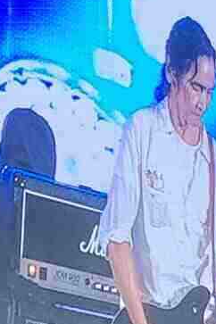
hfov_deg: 5.0
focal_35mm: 275
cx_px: 141
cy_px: 166
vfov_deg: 7.5
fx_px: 2475
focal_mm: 5.25
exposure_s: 1/33.3
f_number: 1.75
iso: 388
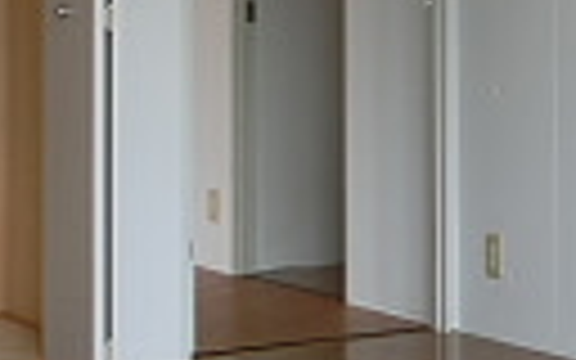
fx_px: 1491
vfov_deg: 13.6
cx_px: 423
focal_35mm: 95
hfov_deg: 21.7
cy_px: 29
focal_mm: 4.5
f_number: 3.5
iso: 100
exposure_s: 1/125
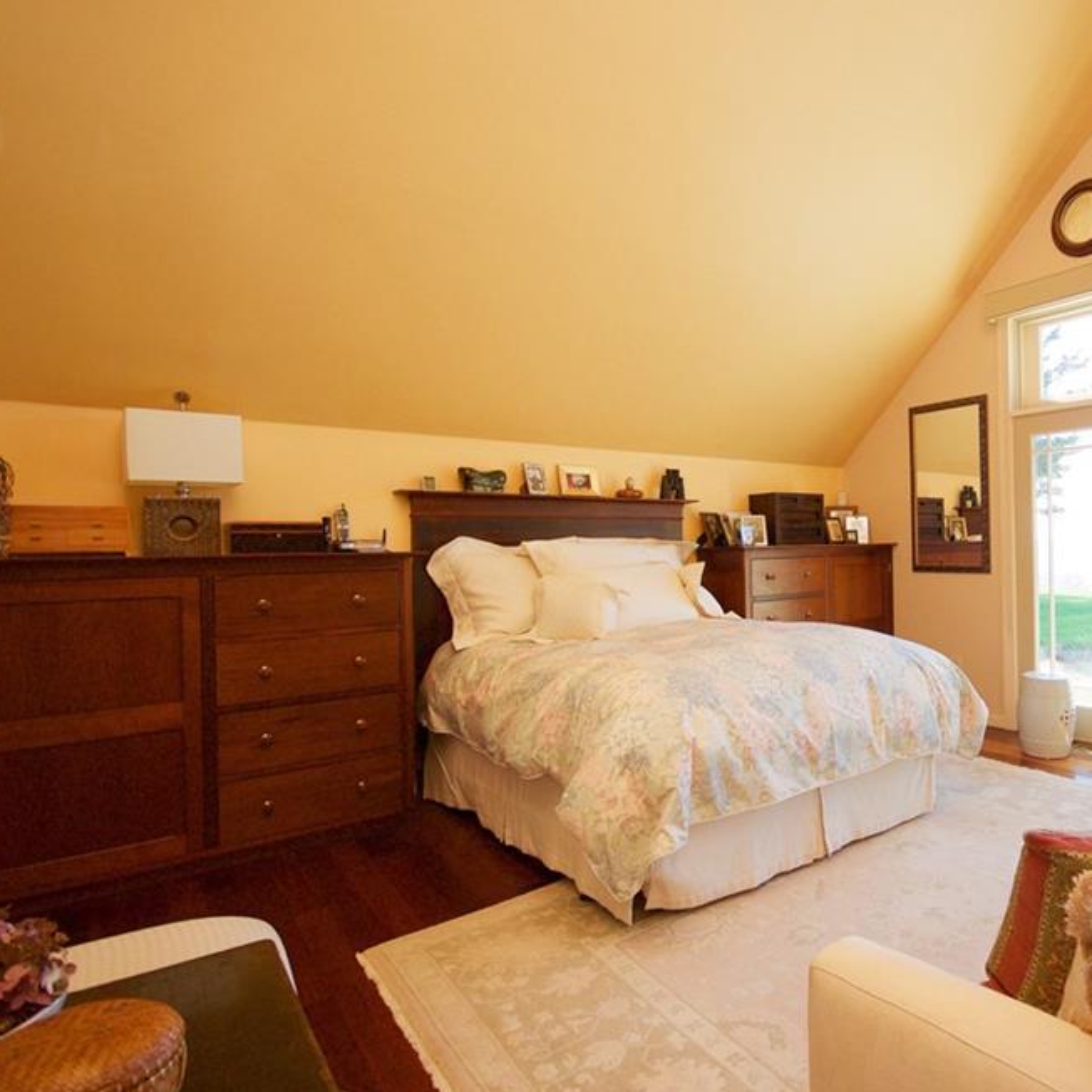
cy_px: 538
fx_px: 714
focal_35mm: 20
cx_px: 837
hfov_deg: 69.2
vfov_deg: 74.8
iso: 400
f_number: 5.6
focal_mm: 10
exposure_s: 1/125
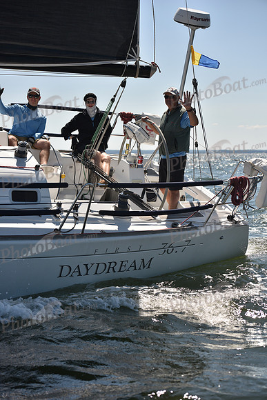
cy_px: 200
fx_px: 778
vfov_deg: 28.8
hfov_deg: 19.5
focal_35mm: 70
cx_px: 134
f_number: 4
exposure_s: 1/1250
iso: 250
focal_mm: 70
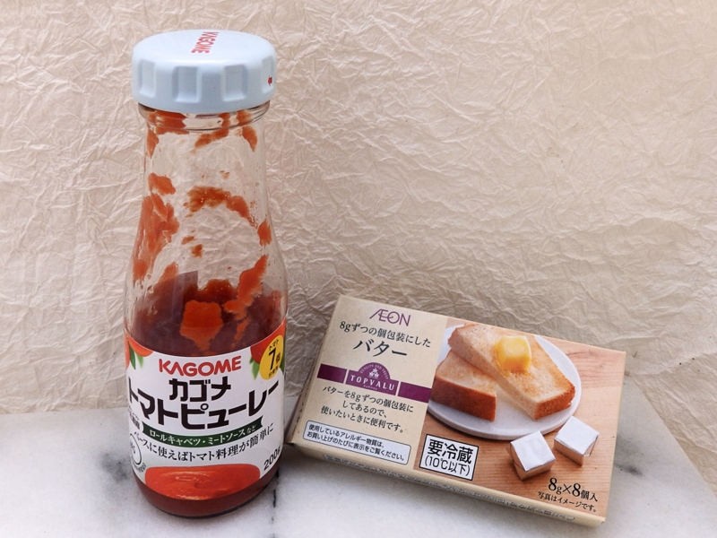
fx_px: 663
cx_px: 358
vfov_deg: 44.2
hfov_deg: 56.8
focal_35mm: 32
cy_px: 269
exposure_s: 1/30
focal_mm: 5.7
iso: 200
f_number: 3.7
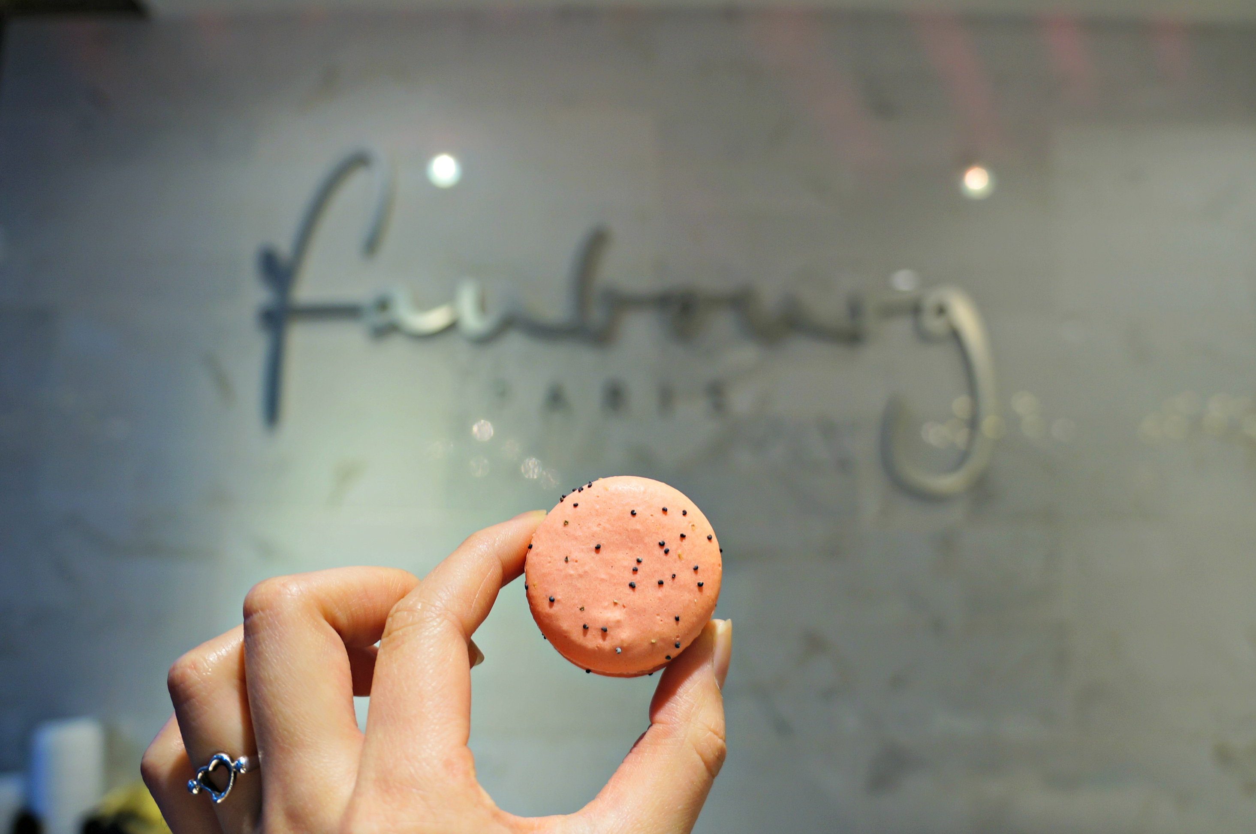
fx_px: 941
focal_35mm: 27
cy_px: 417
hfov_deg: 67.4
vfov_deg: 47.8
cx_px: 628
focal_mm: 18
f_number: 4
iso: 125
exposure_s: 1/60
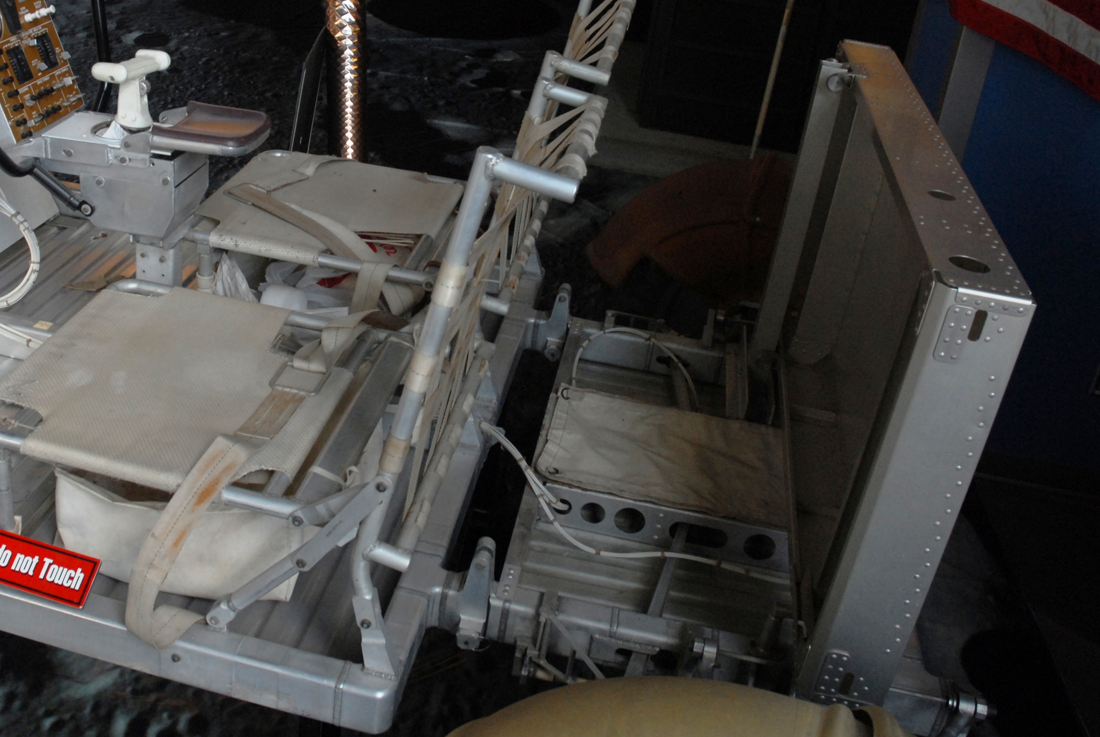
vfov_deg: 34.9
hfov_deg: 49.9
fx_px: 1163
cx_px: 383
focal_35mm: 38
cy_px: 252
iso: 400
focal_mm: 18
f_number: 7.1
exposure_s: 1/25
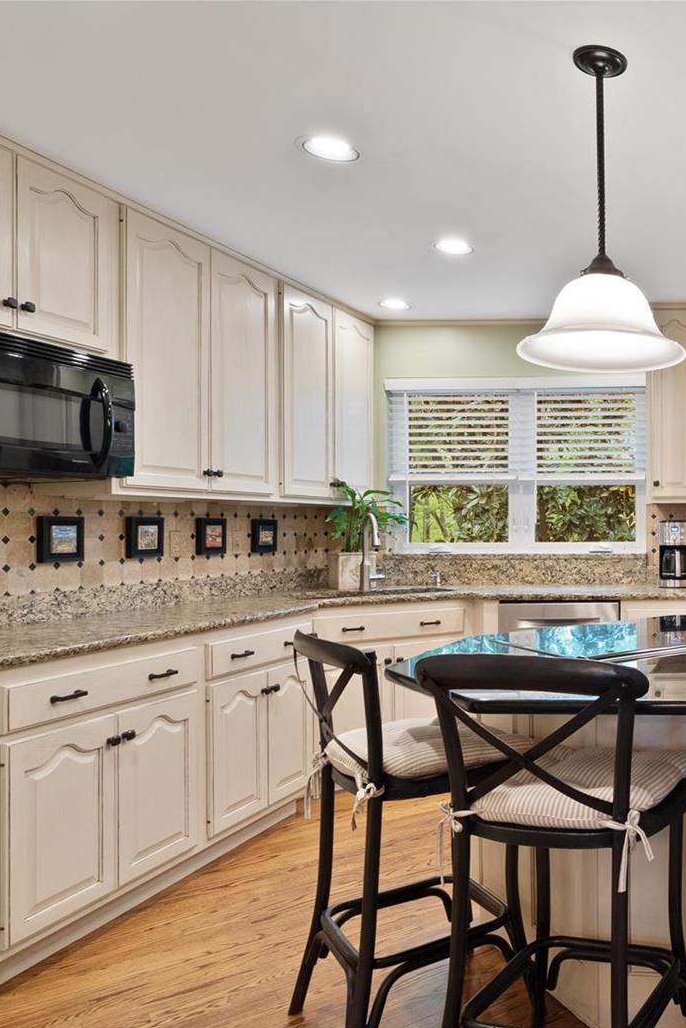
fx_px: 800
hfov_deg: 37.6
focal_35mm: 28
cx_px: 780
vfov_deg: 65.4
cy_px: 532
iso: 400
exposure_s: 1/3
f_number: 7.1
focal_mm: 9
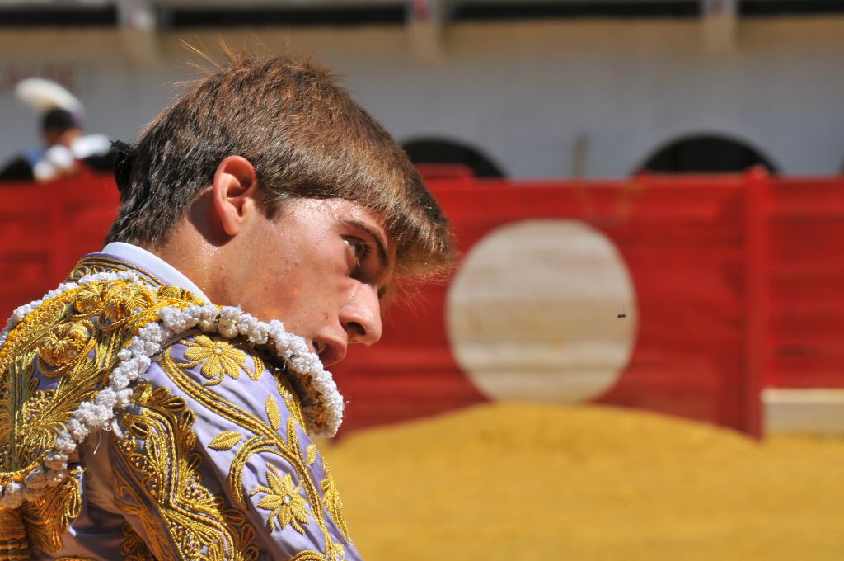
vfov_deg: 6.5
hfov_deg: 9.8
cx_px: 422
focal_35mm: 210
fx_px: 4917
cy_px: 280
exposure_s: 1/350
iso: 200
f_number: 11
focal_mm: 140
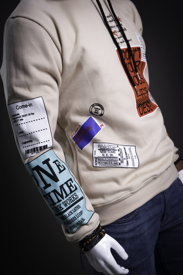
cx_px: 92
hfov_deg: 21.6
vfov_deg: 31.9
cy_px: 138
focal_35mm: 63
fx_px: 480
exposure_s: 1/250
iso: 100
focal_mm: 63
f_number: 8
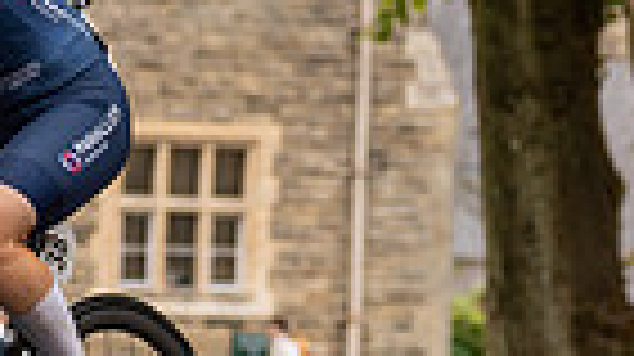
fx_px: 5055
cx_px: 31
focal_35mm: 301
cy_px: -52
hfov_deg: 7.2
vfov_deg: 4.0
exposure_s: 1/800
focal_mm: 70
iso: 640
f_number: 2.8
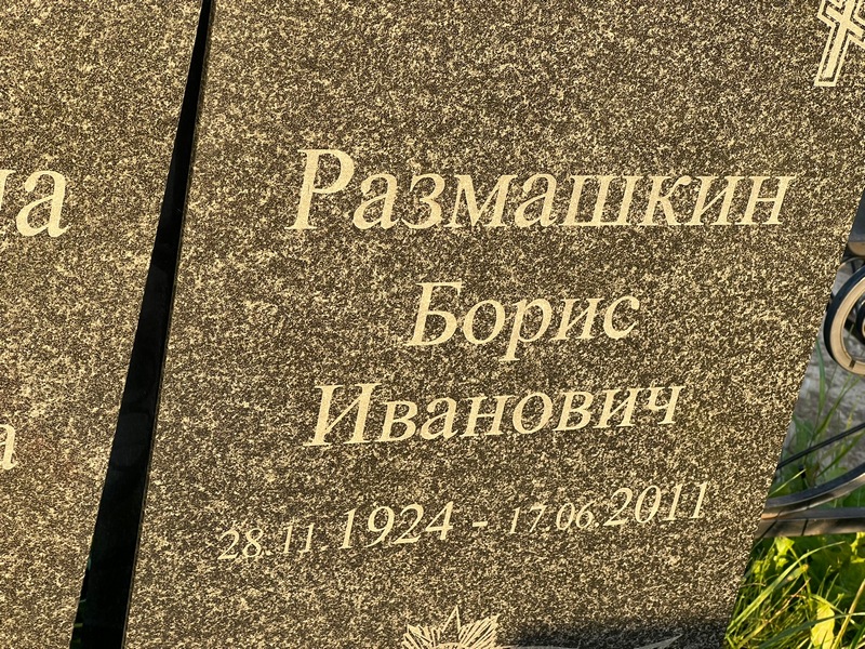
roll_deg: -11.2
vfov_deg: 19.1
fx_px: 1924
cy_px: 324
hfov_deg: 25.3
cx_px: 432
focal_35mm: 77
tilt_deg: -26.6
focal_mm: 9
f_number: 2.8
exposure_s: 1/99
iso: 32
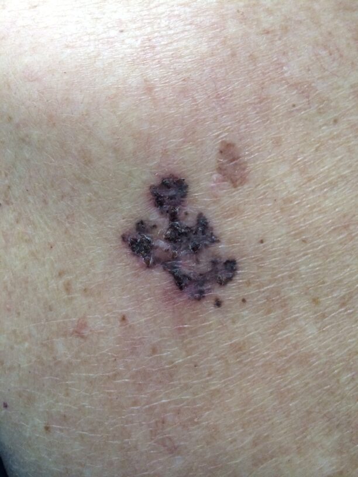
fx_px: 414
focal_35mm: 30
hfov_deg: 46.8
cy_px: 238
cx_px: 179
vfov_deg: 60.0
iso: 160
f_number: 2.2
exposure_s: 1/30
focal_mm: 4.12
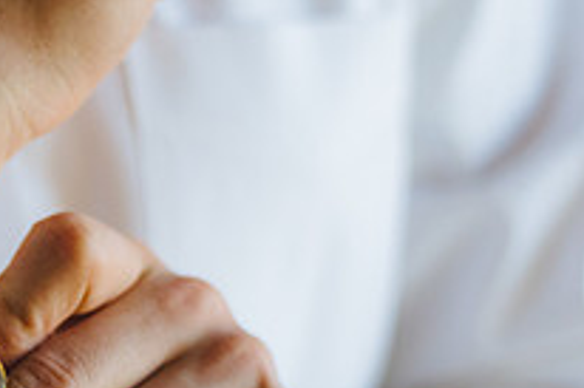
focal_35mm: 141
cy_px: 364
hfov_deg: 14.3
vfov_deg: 9.7
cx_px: -34
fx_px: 2285
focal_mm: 50
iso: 1600
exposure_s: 1/800
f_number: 2.2
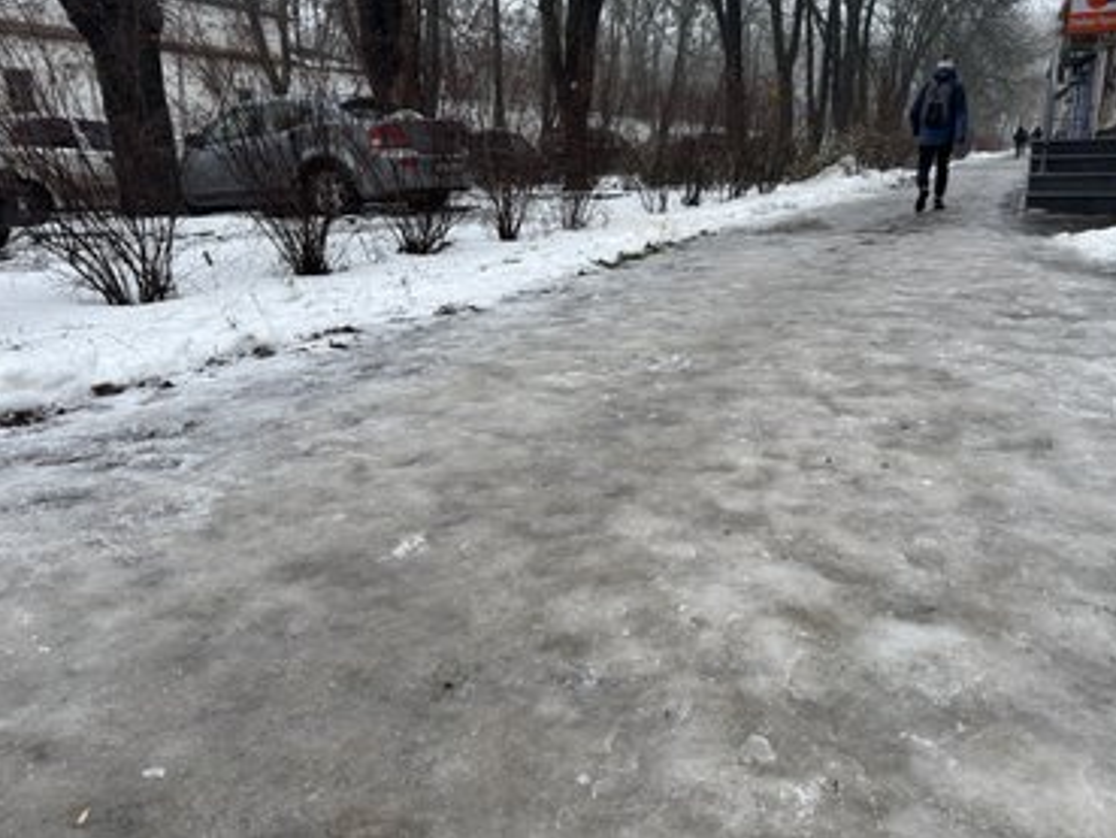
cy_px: 387
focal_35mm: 26
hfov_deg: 67.2
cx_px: 599
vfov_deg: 53.0
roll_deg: +0.6
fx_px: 838
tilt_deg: -15.8
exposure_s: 1/121
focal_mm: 6.76
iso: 80
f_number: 1.78
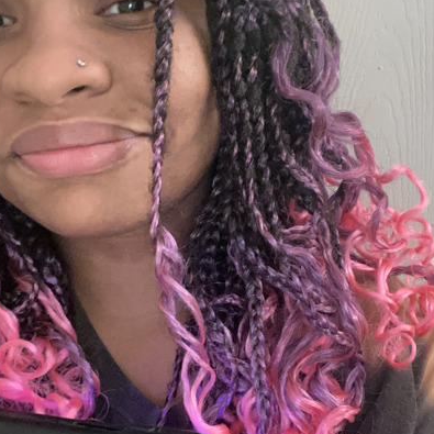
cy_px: 257
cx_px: 234
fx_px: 610
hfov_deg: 39.1
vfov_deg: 39.0
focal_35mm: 43
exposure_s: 1/30
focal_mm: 2.71
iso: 800
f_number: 2.2
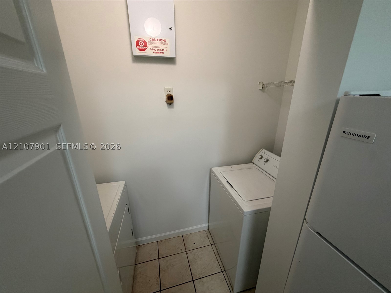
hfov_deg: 102.1
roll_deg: -0.2
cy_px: 146
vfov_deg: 85.7
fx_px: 158
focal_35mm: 14
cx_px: 196
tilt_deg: -18.6
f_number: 2.2
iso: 320
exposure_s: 1/60
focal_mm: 2.22
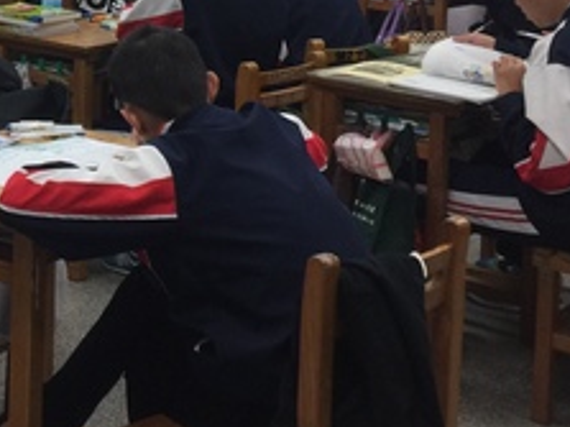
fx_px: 1498
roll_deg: -2.8
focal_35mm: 91
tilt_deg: -3.5
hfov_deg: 20.8
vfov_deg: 15.5
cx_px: 0
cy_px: -111
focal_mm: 4.15
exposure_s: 1/30
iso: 32
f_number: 2.2
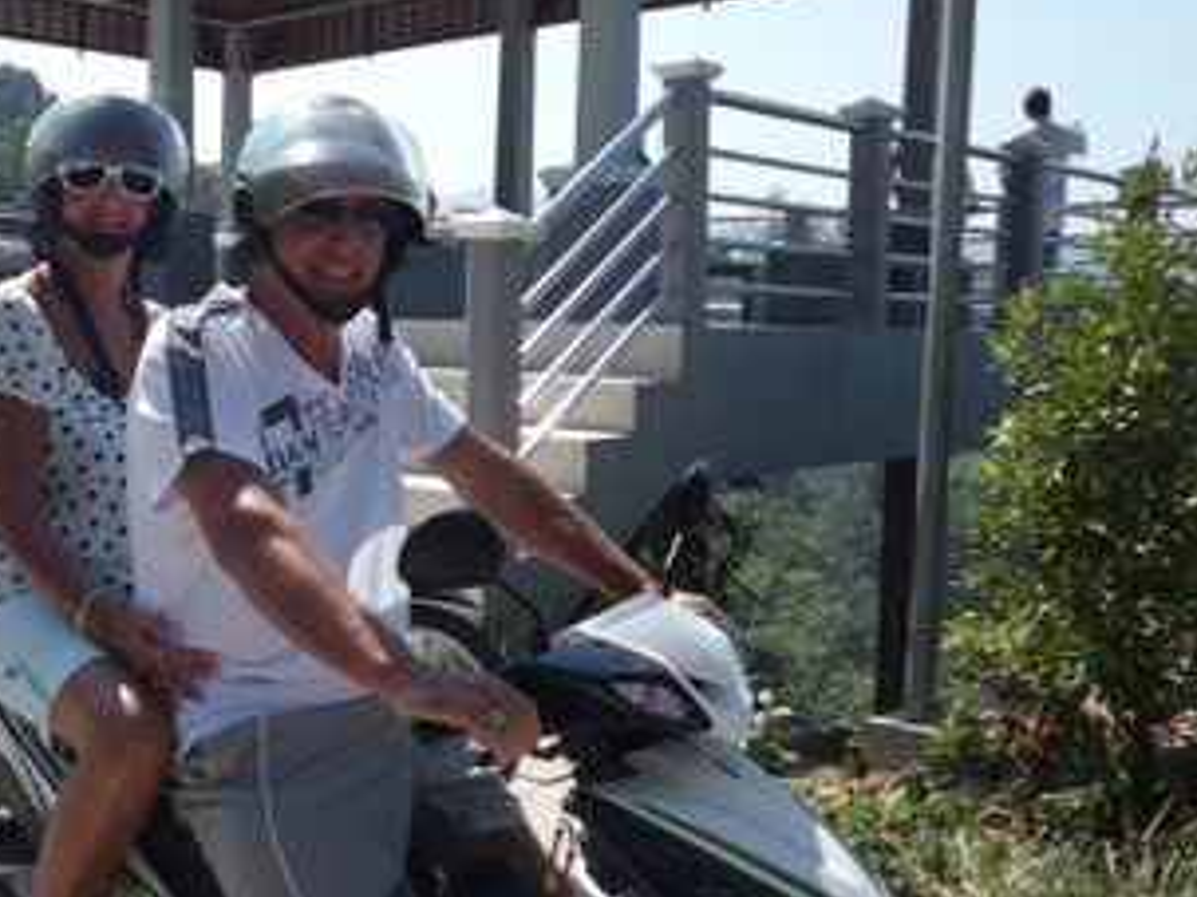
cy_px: 478
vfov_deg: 31.5
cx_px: 348
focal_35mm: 46
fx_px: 1590
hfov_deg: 40.4
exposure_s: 1/100
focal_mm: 5.3
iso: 64
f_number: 8.5
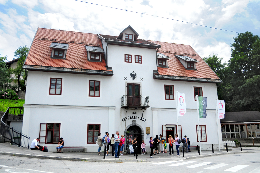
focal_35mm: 30
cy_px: 86
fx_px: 216
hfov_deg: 62.0
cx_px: 130
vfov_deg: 43.5
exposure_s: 1/3200
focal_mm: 20
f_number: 3.5
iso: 400
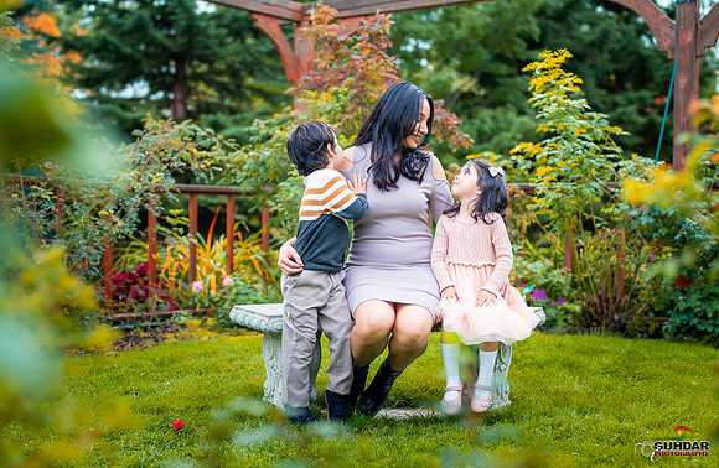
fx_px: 1111
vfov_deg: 23.8
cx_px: 382
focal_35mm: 56
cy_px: 254
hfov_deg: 35.8
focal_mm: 50
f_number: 2
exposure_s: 1/800
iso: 200
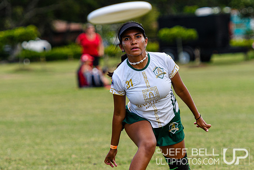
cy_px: 97
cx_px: 127
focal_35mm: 357
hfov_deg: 5.8
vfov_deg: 3.8
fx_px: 2522
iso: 100
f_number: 3.2
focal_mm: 145
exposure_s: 1/1600
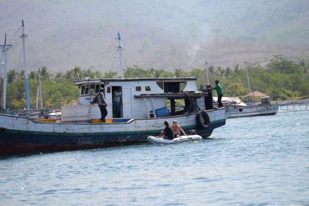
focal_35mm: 200
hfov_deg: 10.3
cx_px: 154
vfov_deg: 6.9
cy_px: 103
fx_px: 1717
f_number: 3.5
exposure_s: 1/800
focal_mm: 200
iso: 100
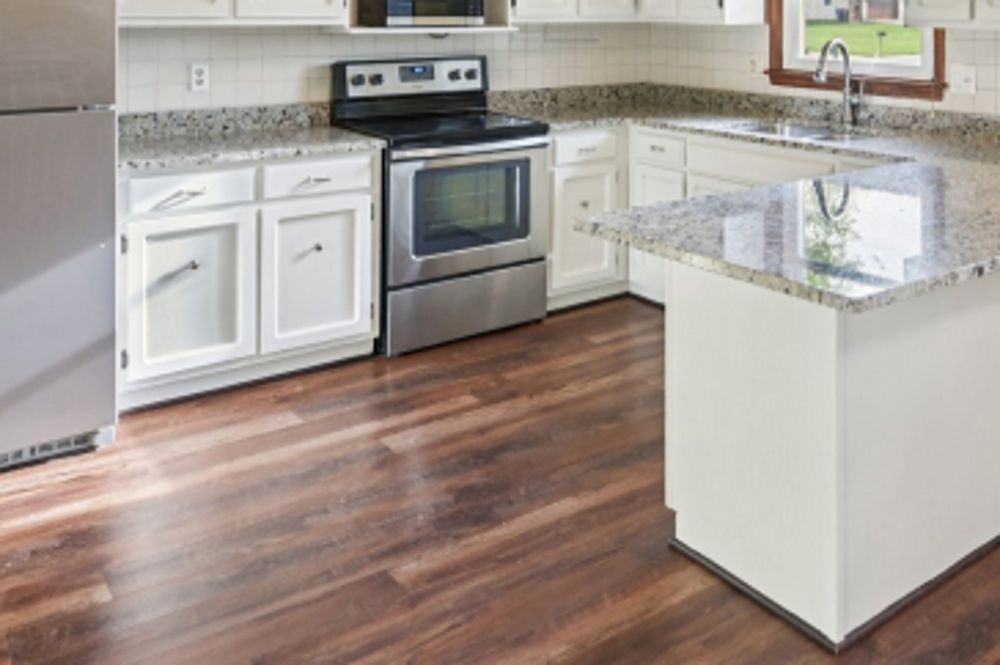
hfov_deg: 55.0
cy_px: 0
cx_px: 731
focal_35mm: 33
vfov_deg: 36.0
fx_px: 916
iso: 220
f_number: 8
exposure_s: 1/15
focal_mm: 16
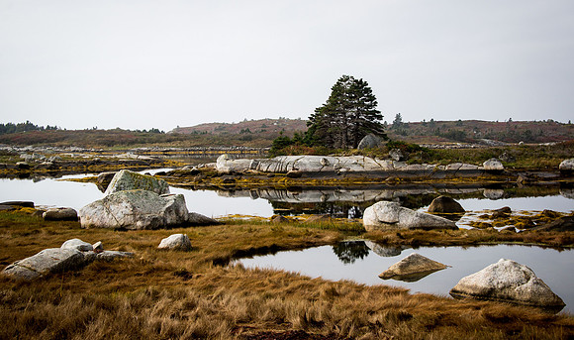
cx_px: 298
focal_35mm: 56
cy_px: 154
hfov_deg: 36.9
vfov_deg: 22.3
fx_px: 860
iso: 400
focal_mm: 52
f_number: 5.6
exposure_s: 1/3200
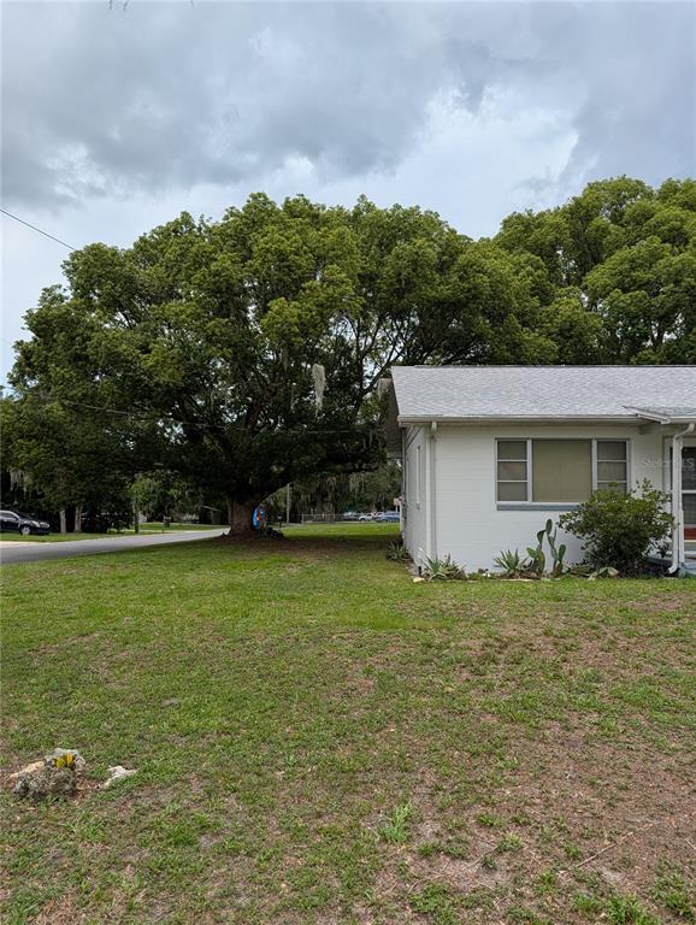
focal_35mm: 24
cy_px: 462
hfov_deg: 56.9
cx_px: 348
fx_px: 642
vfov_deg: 71.5
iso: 22
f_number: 1.68
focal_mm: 6.9
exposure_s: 1/647
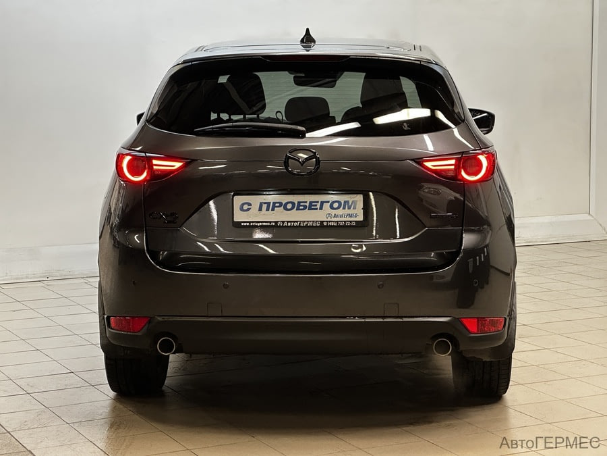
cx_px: 304
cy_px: 228
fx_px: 1350
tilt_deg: -6.0
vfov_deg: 19.1
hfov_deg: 25.3
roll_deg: +0.0
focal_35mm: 77
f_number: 2.8
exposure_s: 1/50
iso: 250
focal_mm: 9
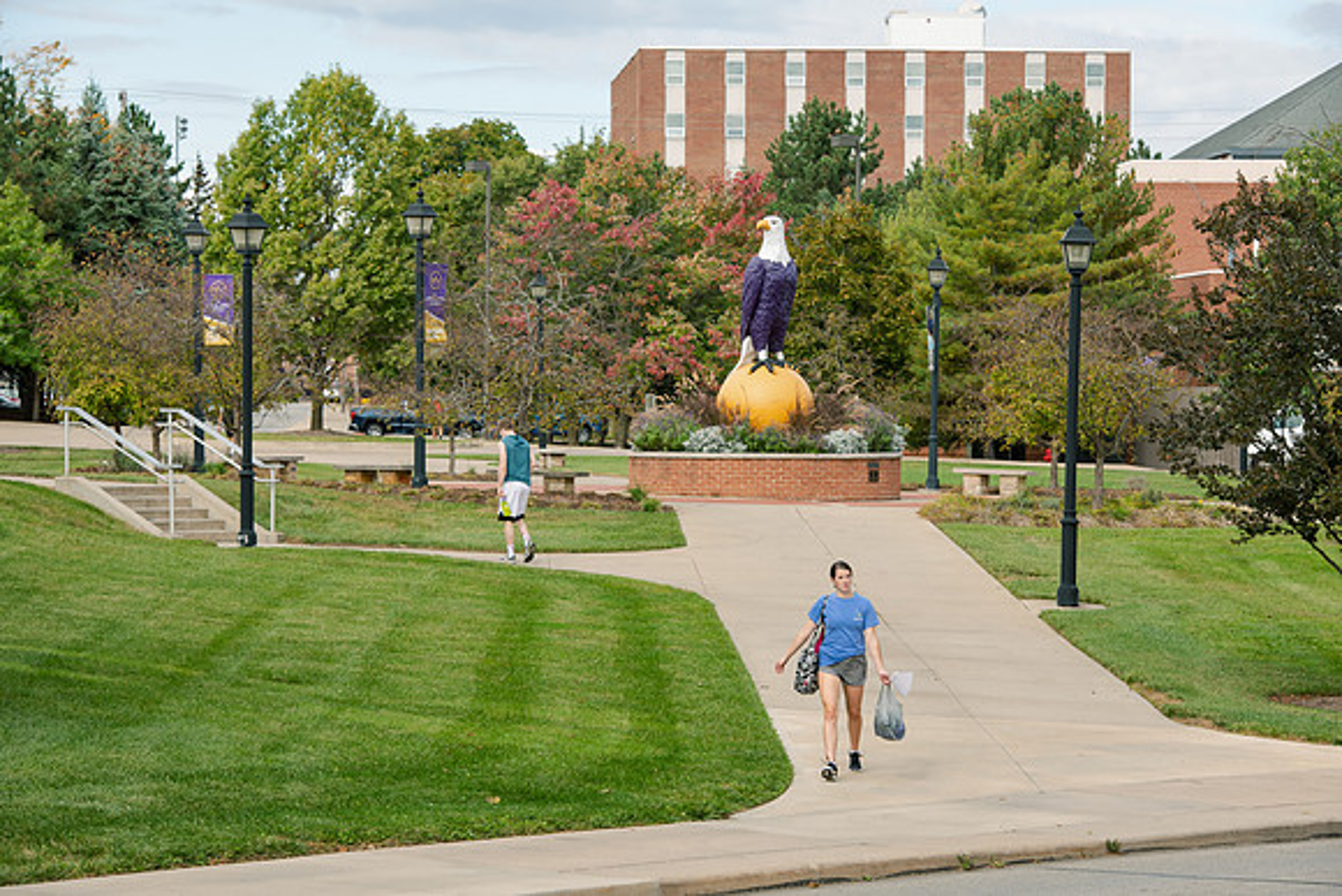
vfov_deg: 11.2
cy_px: 448
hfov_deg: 16.8
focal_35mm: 122
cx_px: 671
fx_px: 4549
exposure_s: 1/320
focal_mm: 122
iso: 320
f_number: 8
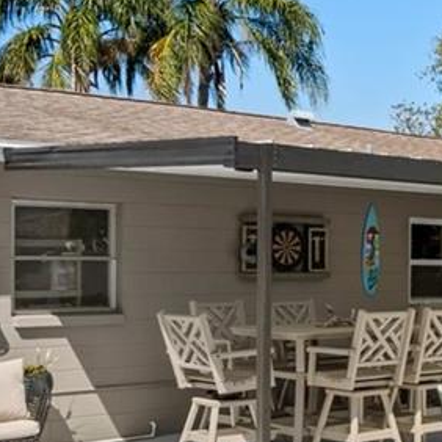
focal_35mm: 77
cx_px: 561
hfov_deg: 20.7
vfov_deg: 22.4
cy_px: 273
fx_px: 1112
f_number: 8
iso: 200
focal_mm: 16
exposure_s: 1/320
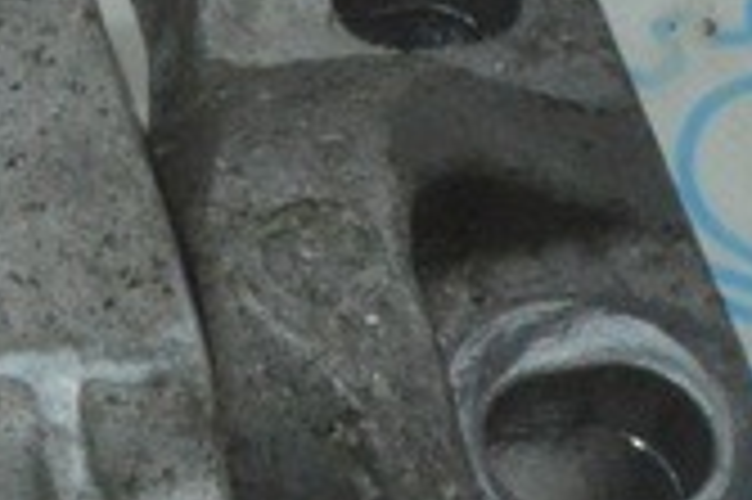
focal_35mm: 212
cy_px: 534
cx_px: -347
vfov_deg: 6.4
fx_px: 4426
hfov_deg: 9.5
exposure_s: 1/50
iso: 3600
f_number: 25
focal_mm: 23
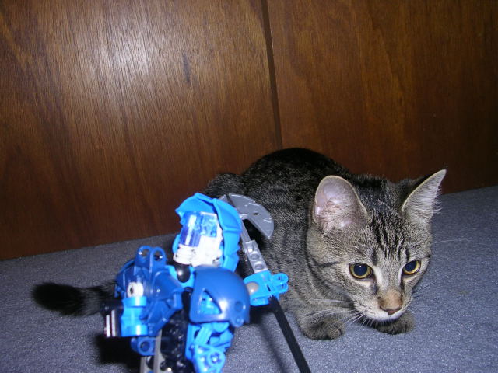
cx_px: 249
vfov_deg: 37.7
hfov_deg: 49.0
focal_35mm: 38
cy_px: 186
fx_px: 547
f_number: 2.8
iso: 50
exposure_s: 1/60.1
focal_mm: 5.8
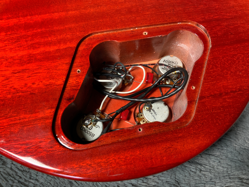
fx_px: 209
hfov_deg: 61.7
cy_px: 94
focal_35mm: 29
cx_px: 124
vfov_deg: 48.2
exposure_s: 1/78
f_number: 1.8
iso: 50
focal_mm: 3
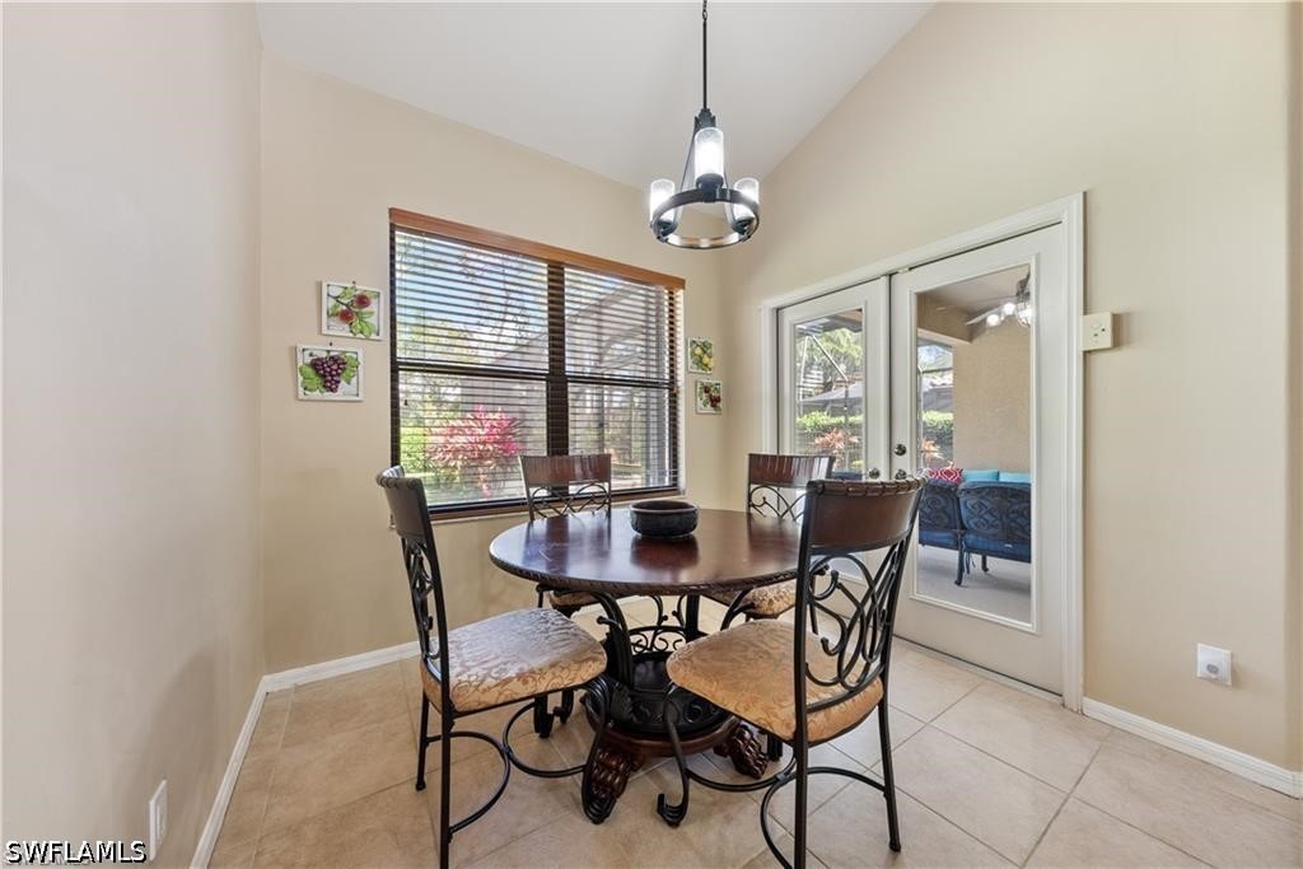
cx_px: 652
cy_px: 434
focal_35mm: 12
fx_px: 434
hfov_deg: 112.6
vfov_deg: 90.0
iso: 200
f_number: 9
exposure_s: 1/1.67
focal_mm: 12
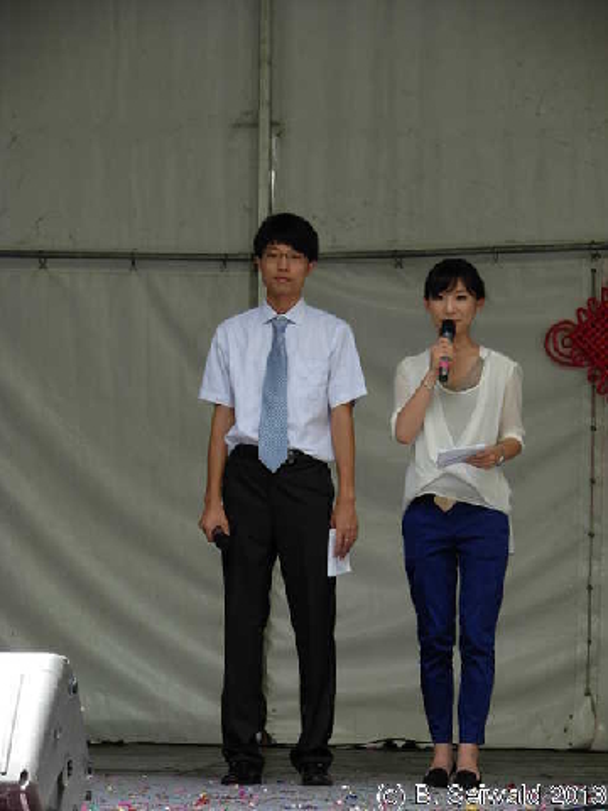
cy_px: 406
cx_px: 304
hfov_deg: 12.1
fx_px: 2857
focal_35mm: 122
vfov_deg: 16.1
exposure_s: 1/128
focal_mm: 20.2
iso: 79
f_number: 4.3
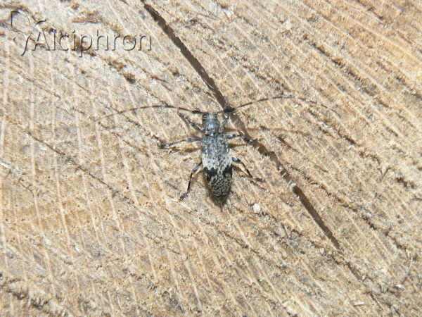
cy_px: 158
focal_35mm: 36
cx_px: 211
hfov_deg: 51.4
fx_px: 439
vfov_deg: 39.7
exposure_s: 1/40
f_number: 2.8
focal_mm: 6
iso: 100
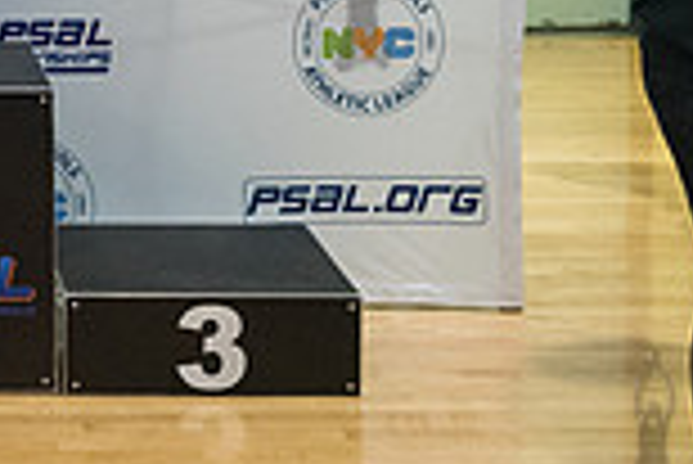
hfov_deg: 14.8
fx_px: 2543
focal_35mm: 132
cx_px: -220
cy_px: -227
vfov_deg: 10.1
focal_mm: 35
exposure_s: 1/500
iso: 5000
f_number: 3.2
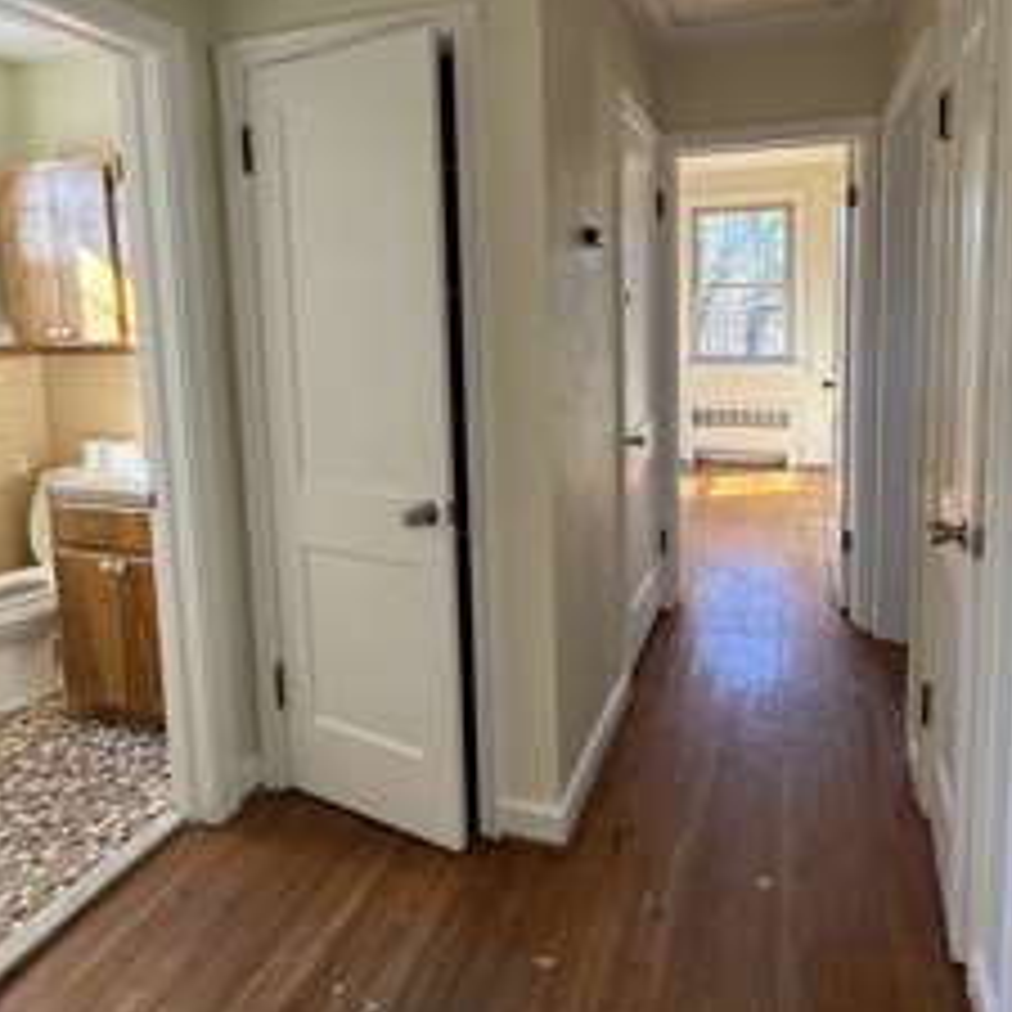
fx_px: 728
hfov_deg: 69.4
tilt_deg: -5.9
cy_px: 378
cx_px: 567
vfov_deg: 68.5
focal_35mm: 22
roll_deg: +1.3
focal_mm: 2.22
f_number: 2.2
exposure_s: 1/99
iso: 160
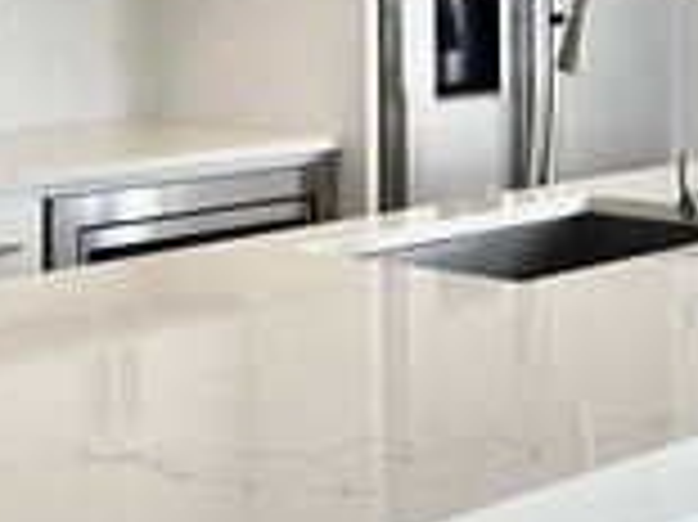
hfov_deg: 19.8
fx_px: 1995
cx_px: 367
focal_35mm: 99
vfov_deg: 14.6
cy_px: -22
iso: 32
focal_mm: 5.4
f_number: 1.8
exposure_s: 1/250
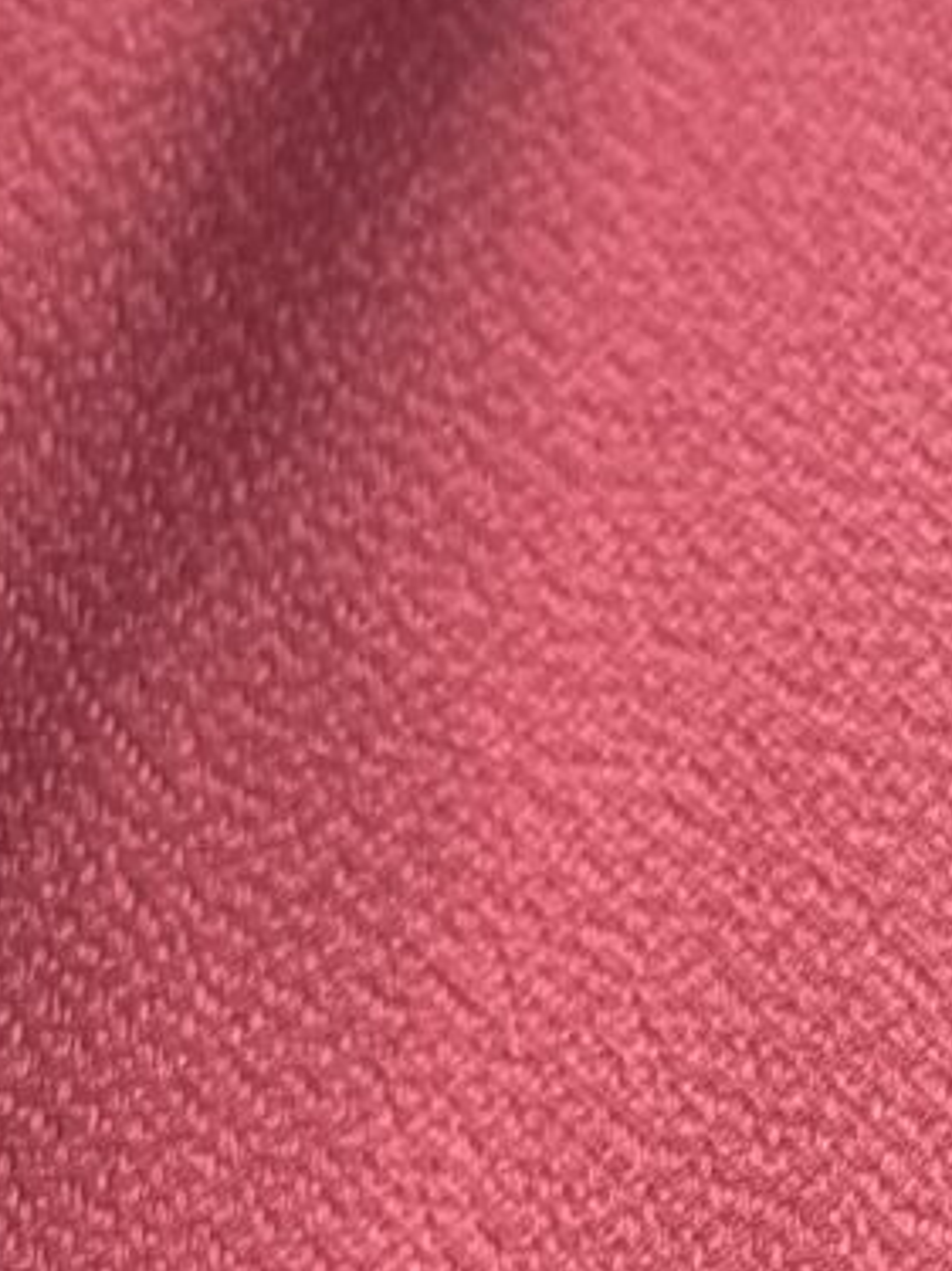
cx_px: 1304
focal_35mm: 142
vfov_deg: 12.9
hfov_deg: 10.2
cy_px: 2091
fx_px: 5210
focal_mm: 5.1
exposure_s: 1/107
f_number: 1.6
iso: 125
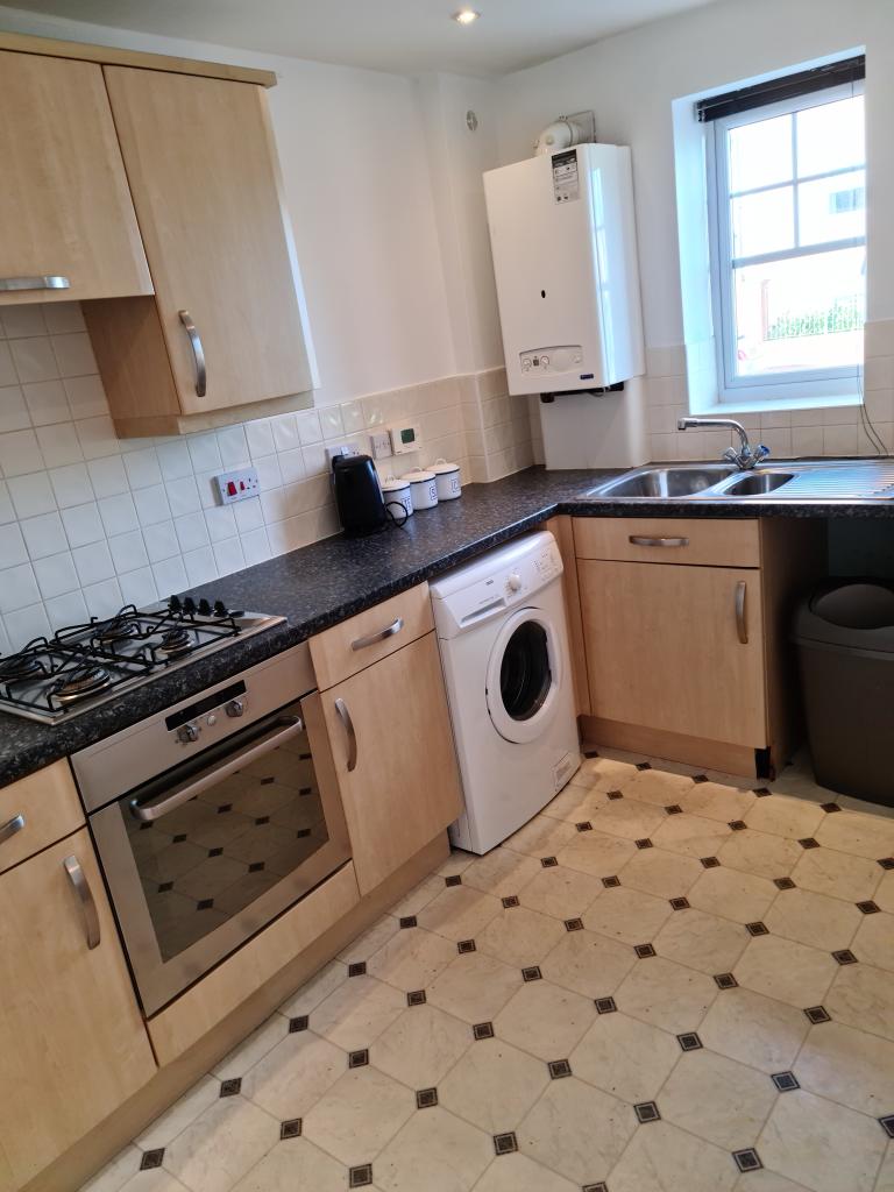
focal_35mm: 25
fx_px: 861
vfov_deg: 69.4
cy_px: 596
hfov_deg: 54.9
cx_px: 447
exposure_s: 1/50
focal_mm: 7
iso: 64
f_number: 1.8
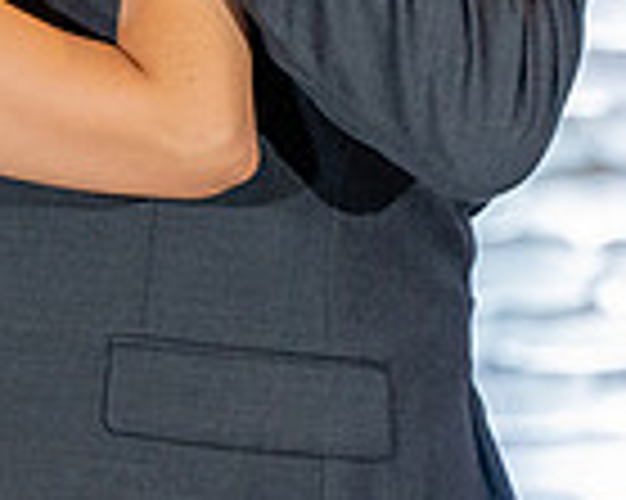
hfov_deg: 3.1
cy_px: -160
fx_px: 11590
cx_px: -153
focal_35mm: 626
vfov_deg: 2.5
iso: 1600
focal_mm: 160
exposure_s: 1/125
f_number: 4.5
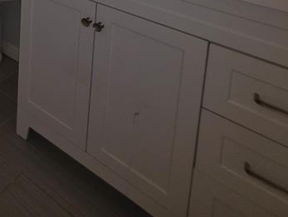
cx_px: -84
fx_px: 316
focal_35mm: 38
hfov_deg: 34.8
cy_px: -99
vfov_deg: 27.6
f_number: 1.9
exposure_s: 1/30
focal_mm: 2.2
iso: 100
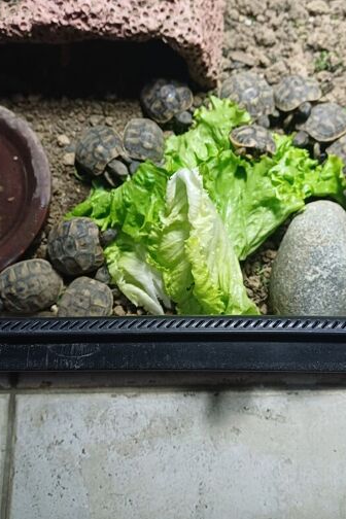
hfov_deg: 39.9
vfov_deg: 57.2
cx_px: 189
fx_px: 476
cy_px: 246
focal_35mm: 33
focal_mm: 4.65
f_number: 1.8
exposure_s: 1/50
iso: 320
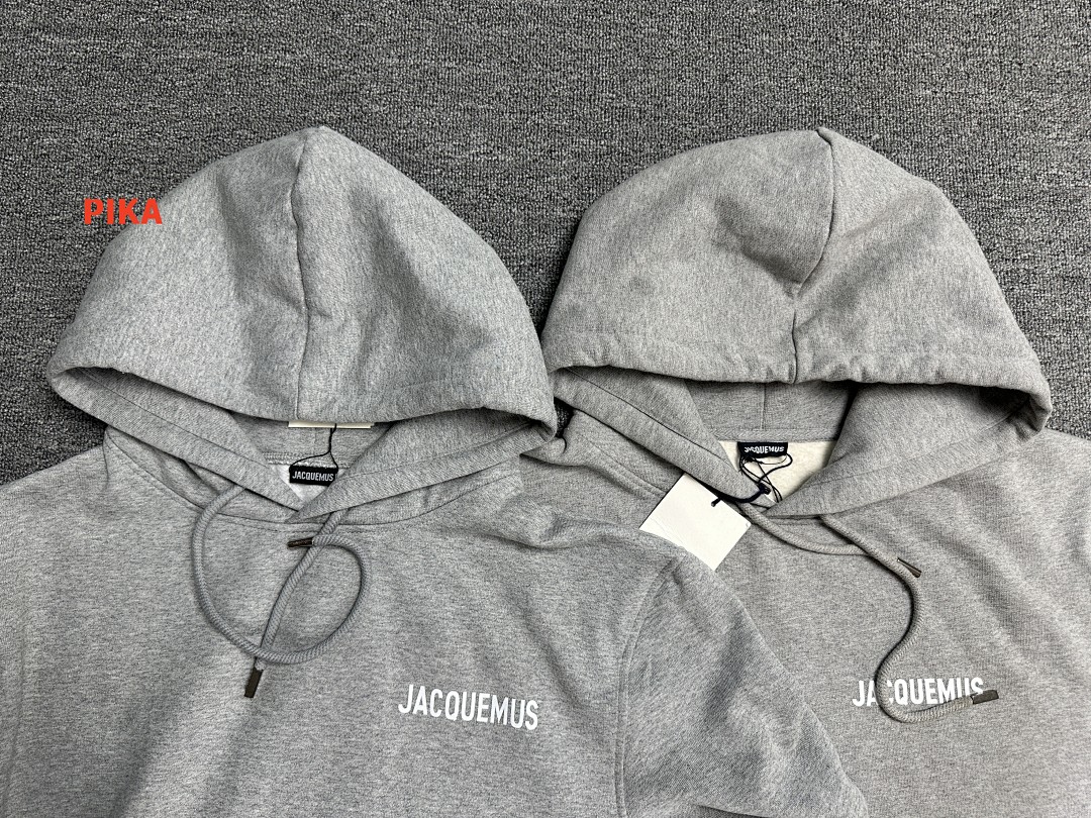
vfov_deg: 56.8
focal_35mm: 24
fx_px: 756
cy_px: 409
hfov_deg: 71.6
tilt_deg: -82.6
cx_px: 546
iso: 100
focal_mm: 6.86
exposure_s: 1/100
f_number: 1.78
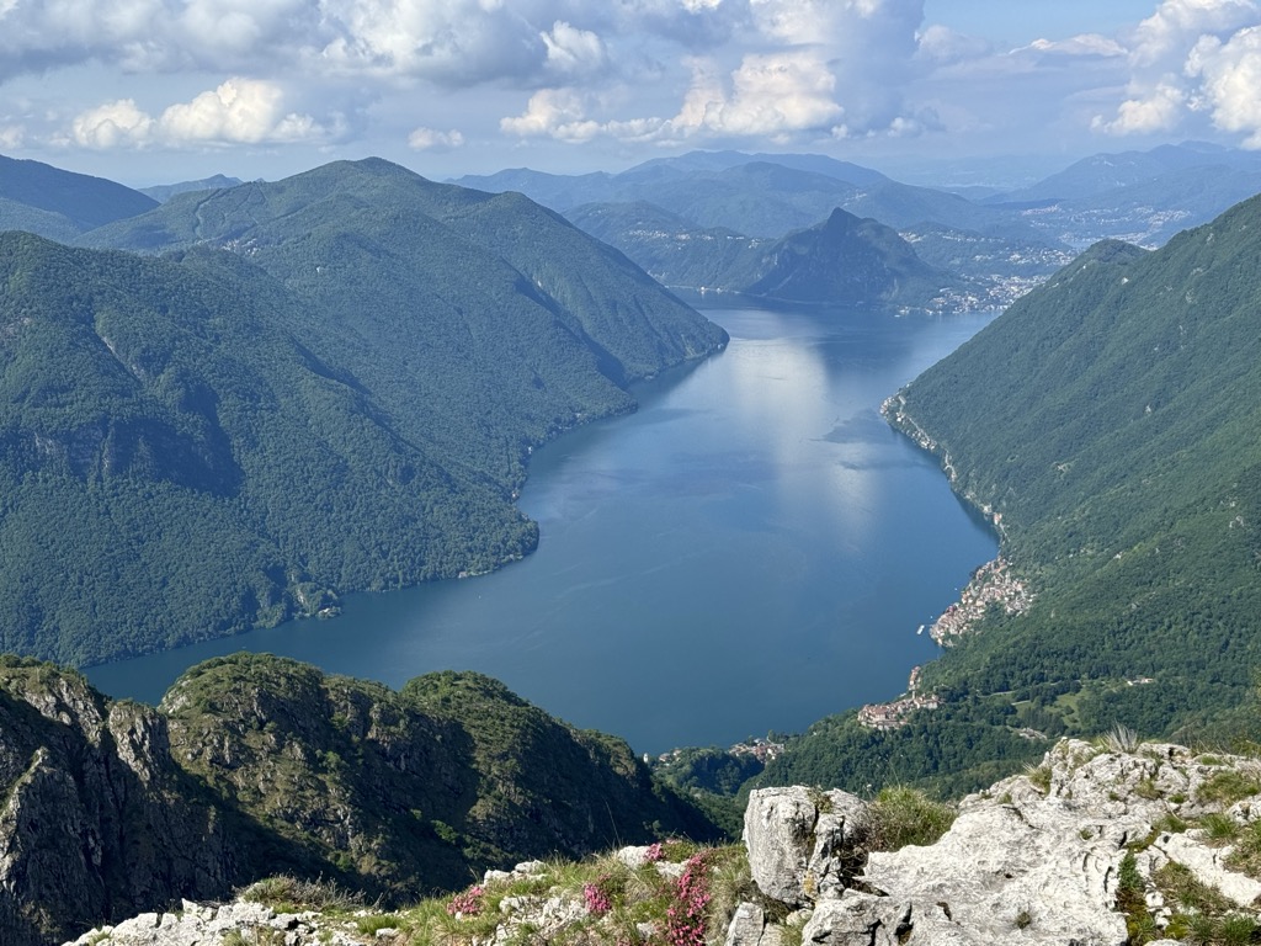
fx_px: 1749
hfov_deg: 39.7
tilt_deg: -10.9
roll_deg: +0.6
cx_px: 630
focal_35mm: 48
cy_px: 473
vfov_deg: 30.3
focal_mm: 6.76
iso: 64
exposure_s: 1/3817
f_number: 1.78
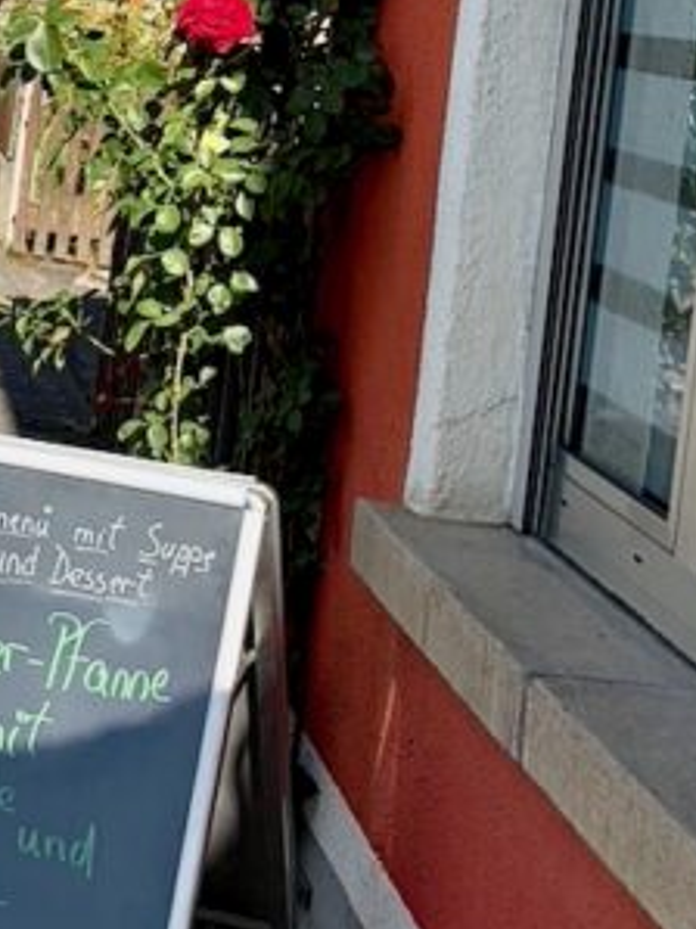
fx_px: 2388
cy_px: -134
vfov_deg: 20.8
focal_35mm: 89
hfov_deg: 16.3
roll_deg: -7.0
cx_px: 40
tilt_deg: +6.8
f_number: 1.6
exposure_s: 1/4950
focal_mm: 5.96
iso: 64
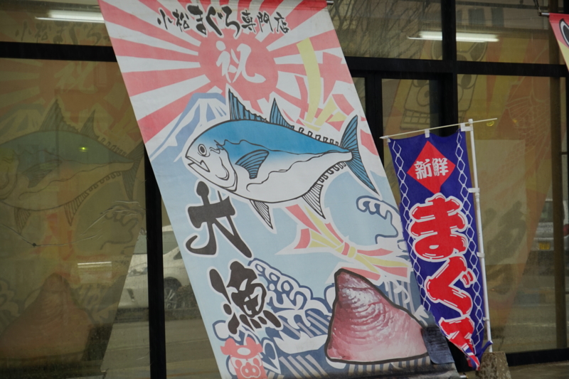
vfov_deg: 7.5
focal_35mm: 184
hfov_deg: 11.2
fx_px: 2907
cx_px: 284
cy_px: 190
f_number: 6.3
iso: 160
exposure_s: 1/200
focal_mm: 123
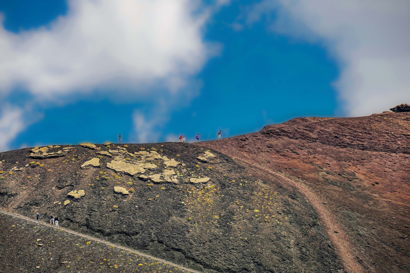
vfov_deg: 6.9
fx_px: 2276
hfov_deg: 10.3
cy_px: 136
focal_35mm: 200
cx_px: 205
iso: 200
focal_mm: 200
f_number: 8
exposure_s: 1/320
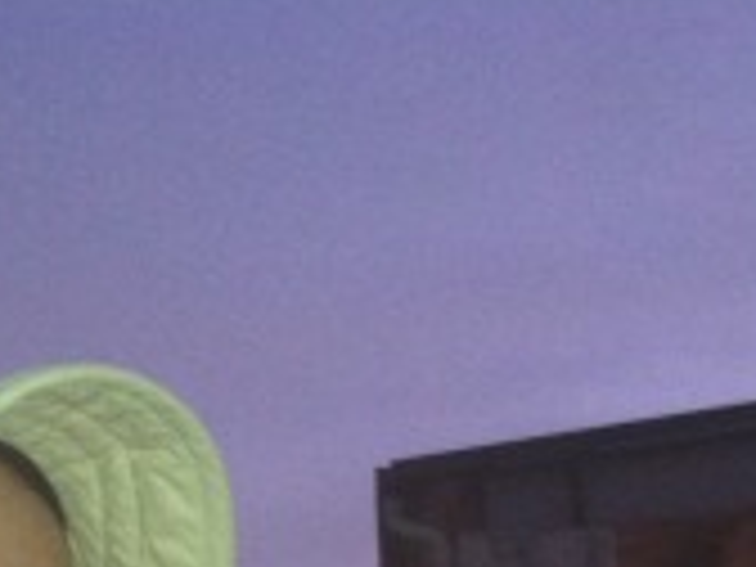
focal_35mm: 133
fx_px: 2905
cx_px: 230
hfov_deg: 14.8
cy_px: 1066
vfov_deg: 10.4
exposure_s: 1/15
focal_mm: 3.85
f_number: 2.8
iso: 200
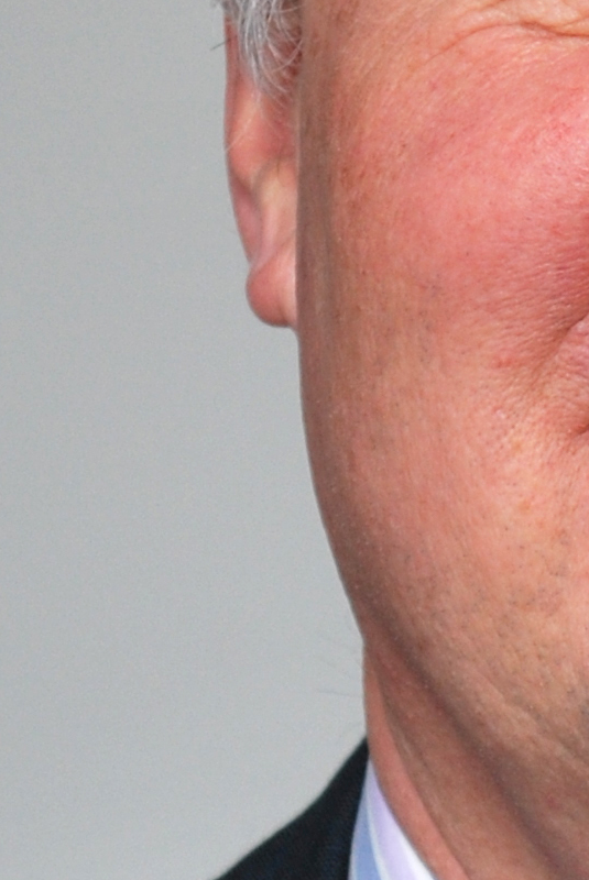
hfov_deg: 3.4
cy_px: 521
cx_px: 905
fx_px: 9781
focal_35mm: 399
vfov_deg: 5.2
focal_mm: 55
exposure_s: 1/60
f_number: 5.6
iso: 200
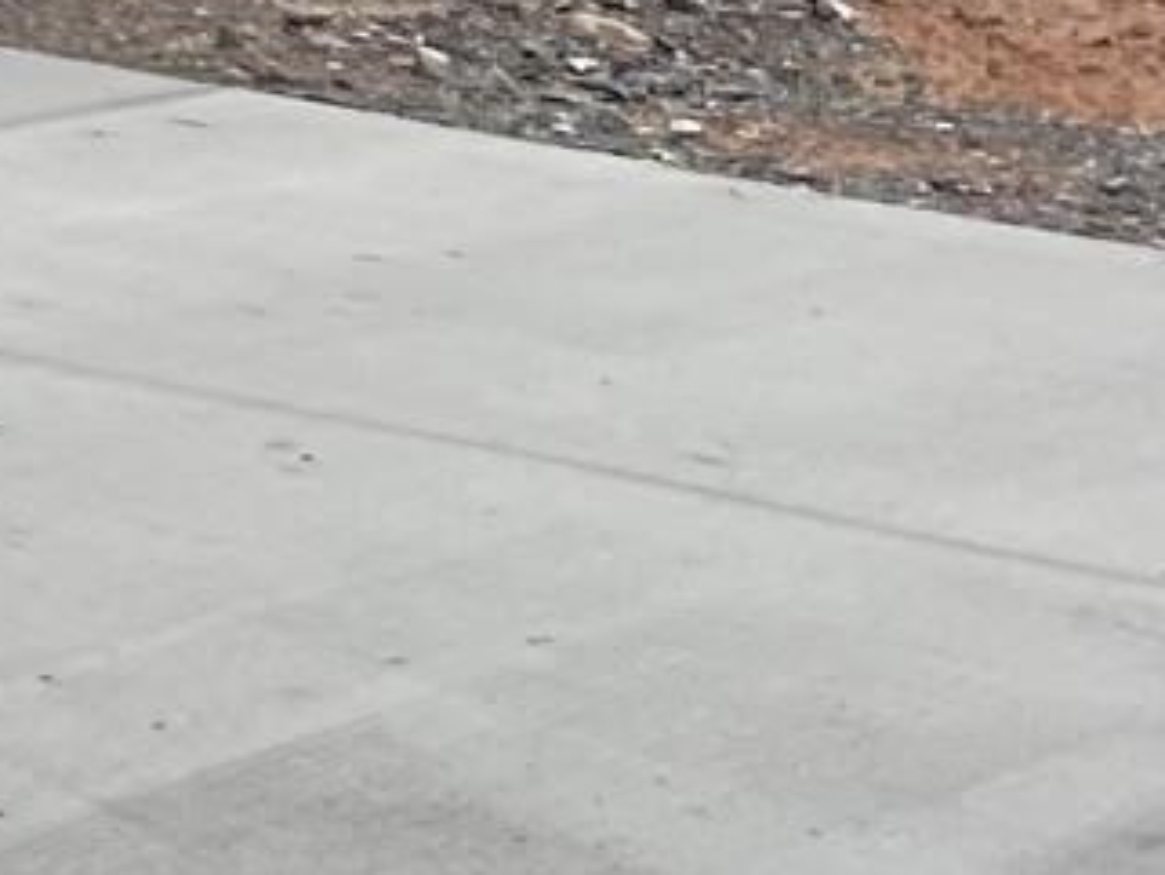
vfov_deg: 8.5
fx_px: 5589
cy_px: -893
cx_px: -1709
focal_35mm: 166
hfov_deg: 10.2
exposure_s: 1/2564
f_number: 1.6
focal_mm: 4.2
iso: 32
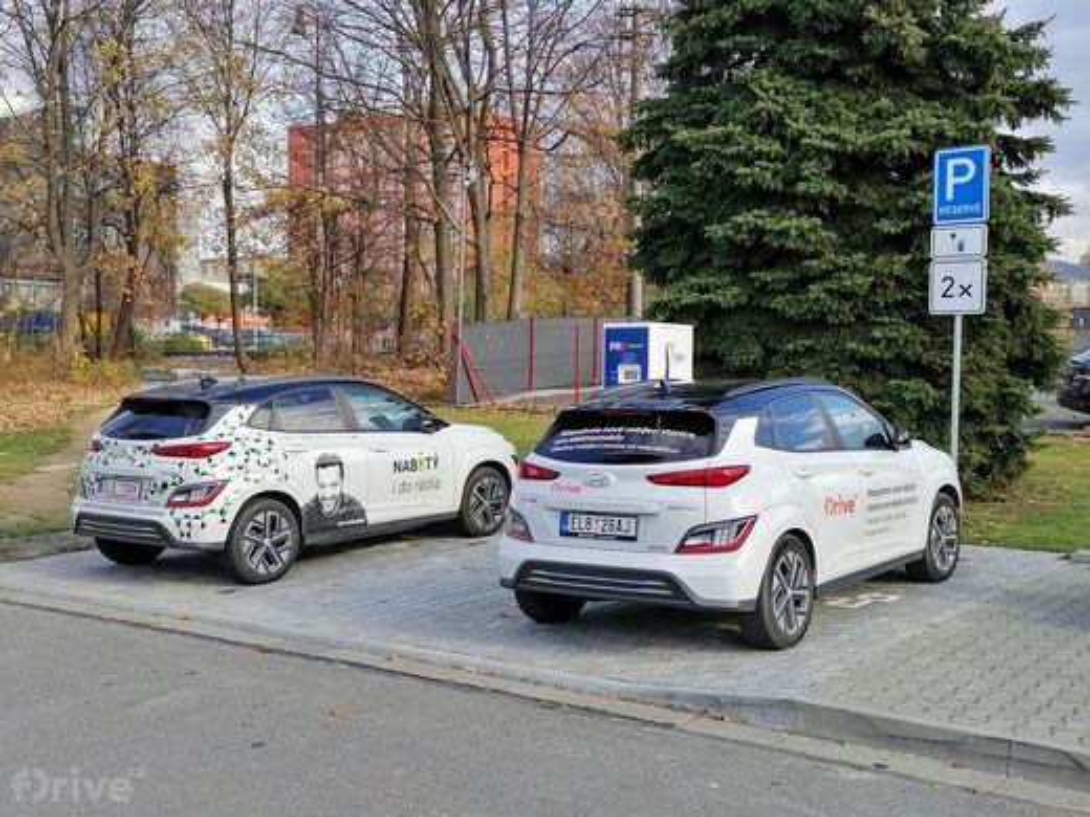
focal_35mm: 43
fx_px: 1354
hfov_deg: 43.9
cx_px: 545
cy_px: 408
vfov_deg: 33.6
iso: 50
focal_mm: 5.3
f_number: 1.8
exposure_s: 1/464
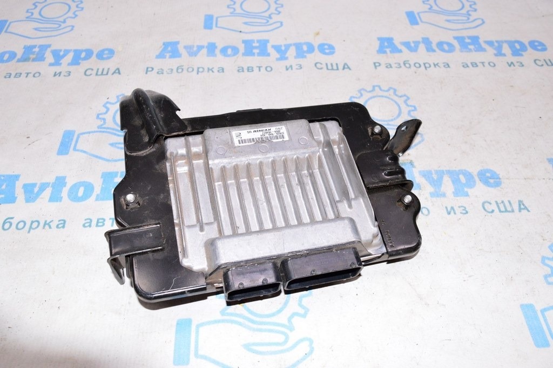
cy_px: 184
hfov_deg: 62.0
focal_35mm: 30
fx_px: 460
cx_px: 276
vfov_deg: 43.5
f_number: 8
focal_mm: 20
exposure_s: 1/160
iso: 1600
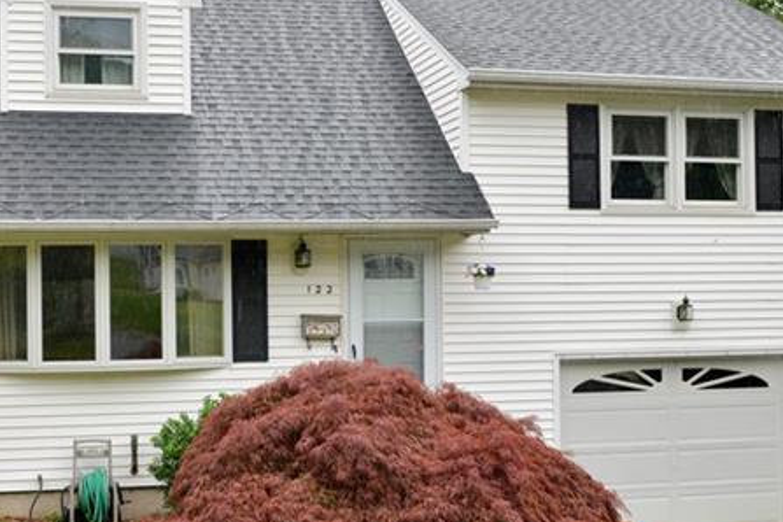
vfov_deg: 24.6
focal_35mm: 55
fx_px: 1196
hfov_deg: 36.1
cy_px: 306
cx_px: 308
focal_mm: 24
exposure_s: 1/250
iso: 640
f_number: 7.1
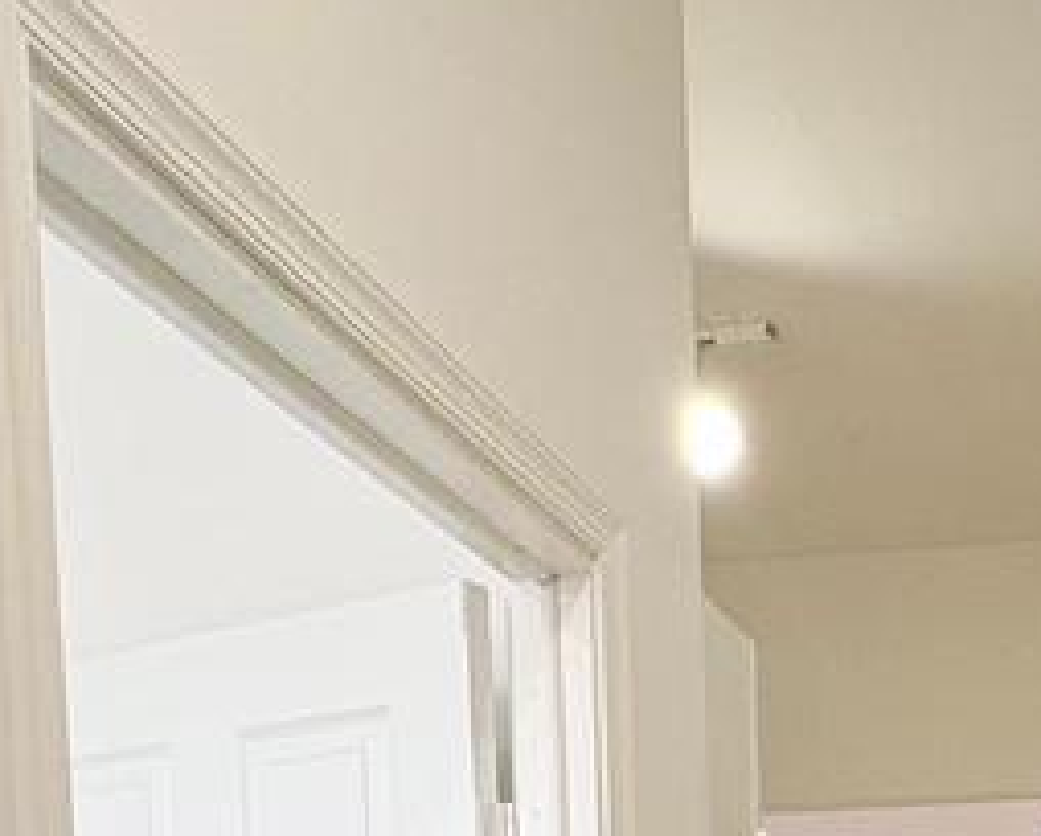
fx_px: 1697
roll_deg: +0.6
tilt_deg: -4.6
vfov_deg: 21.9
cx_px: 1033
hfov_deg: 31.6
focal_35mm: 55
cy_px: 1328
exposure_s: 1/120
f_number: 2.2
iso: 160
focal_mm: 2.22
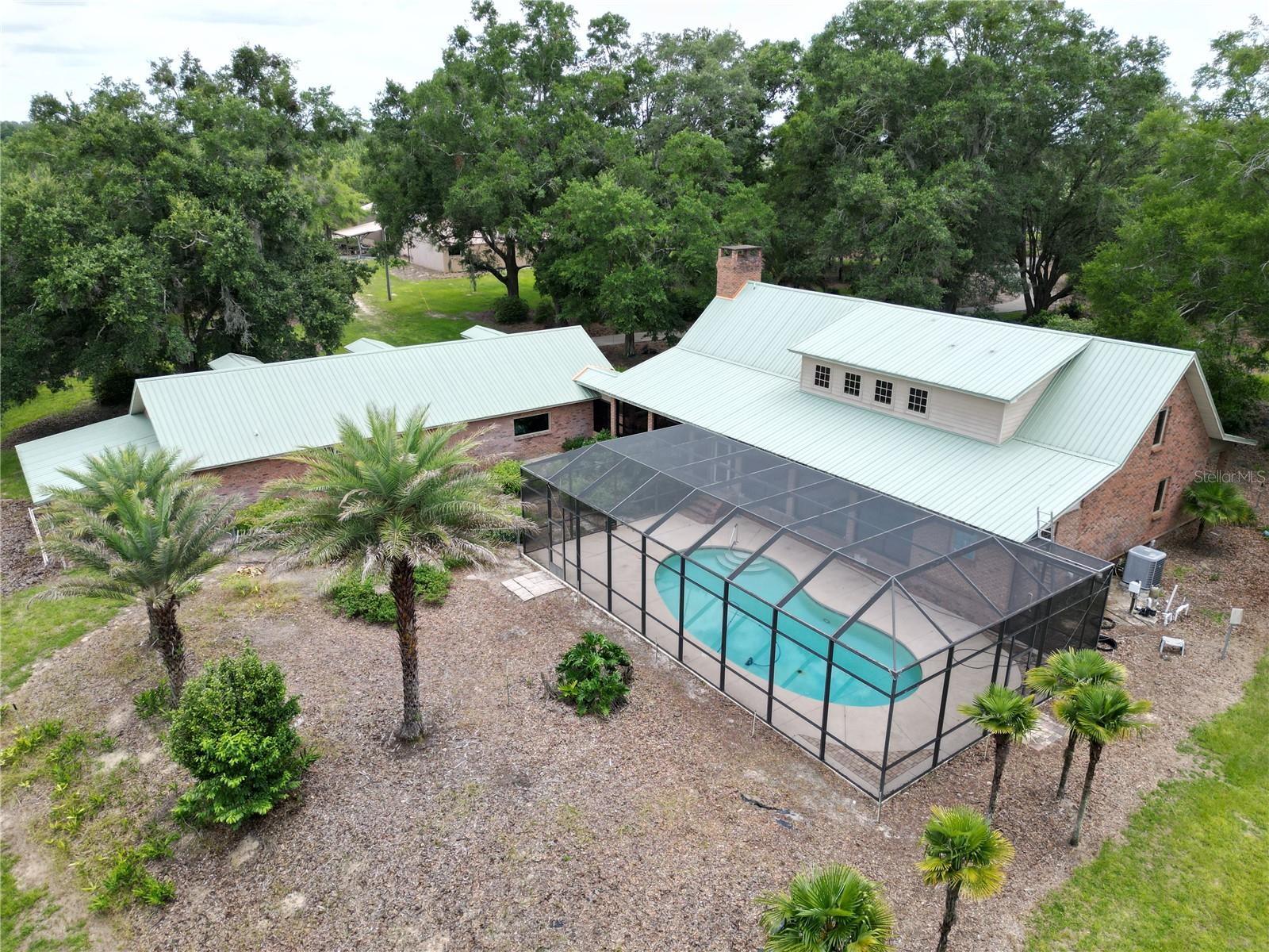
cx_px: 634
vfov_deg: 56.8
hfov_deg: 71.6
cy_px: 476
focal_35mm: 24
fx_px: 880
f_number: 1.7
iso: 150
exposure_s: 1/1500
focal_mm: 6.72
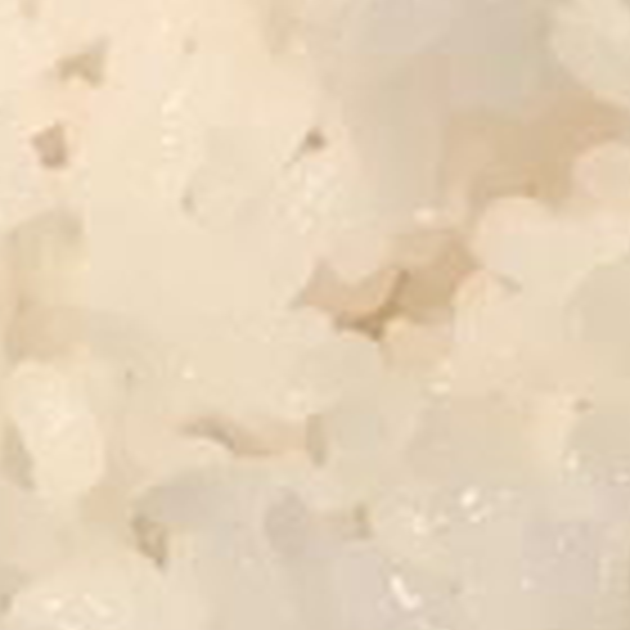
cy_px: -522
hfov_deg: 9.1
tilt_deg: -56.8
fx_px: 3727
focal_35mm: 181
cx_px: 1242
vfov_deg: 9.2
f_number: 1.8
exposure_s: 1/25
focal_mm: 3.99
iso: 40
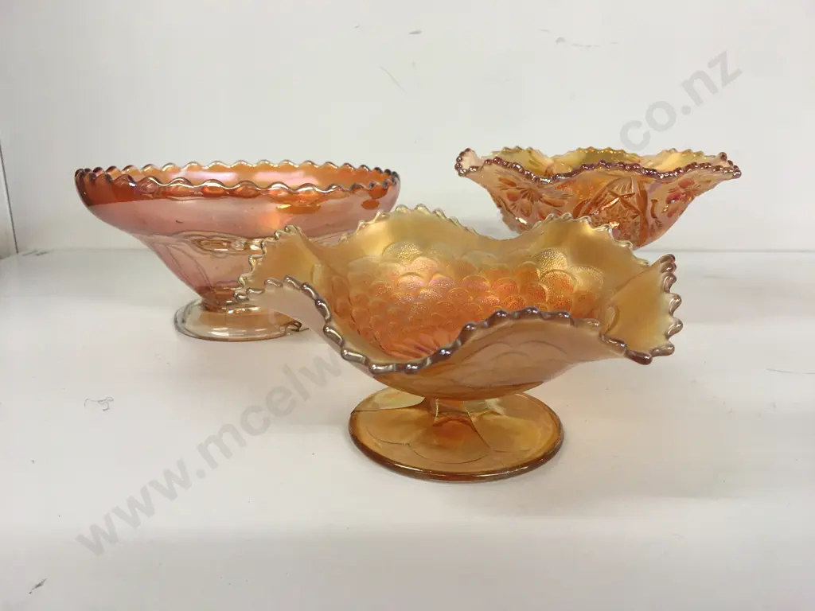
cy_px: 306
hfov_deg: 61.7
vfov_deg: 48.2
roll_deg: +0.0
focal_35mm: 29
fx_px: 683
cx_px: 408
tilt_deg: -15.1
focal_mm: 4.15
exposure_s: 1/33
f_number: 2.2
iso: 50
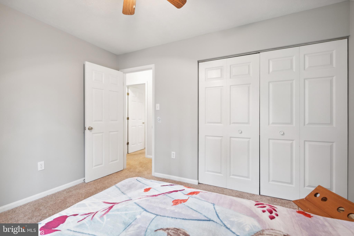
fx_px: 147
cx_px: 177
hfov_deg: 100.4
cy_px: 118
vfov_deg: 77.3
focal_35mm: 15
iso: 400
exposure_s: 1
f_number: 8
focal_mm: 10
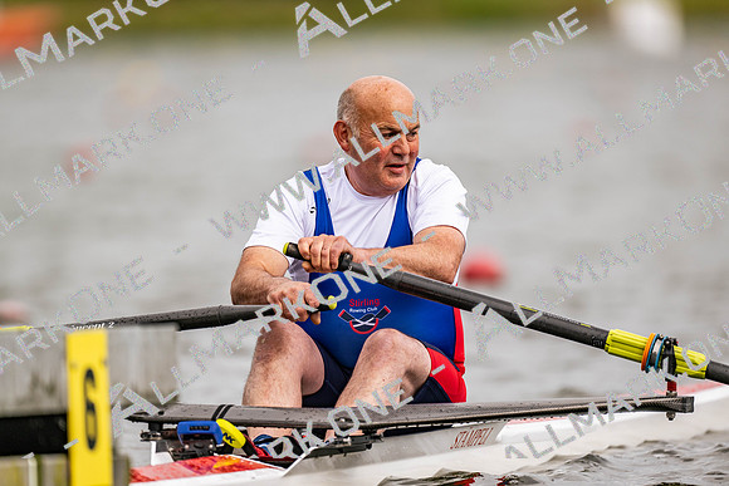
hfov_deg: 3.4
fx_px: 12152
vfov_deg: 2.3
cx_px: 364
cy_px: 243
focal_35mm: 600
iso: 200
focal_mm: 600
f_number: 4
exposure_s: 1/2500
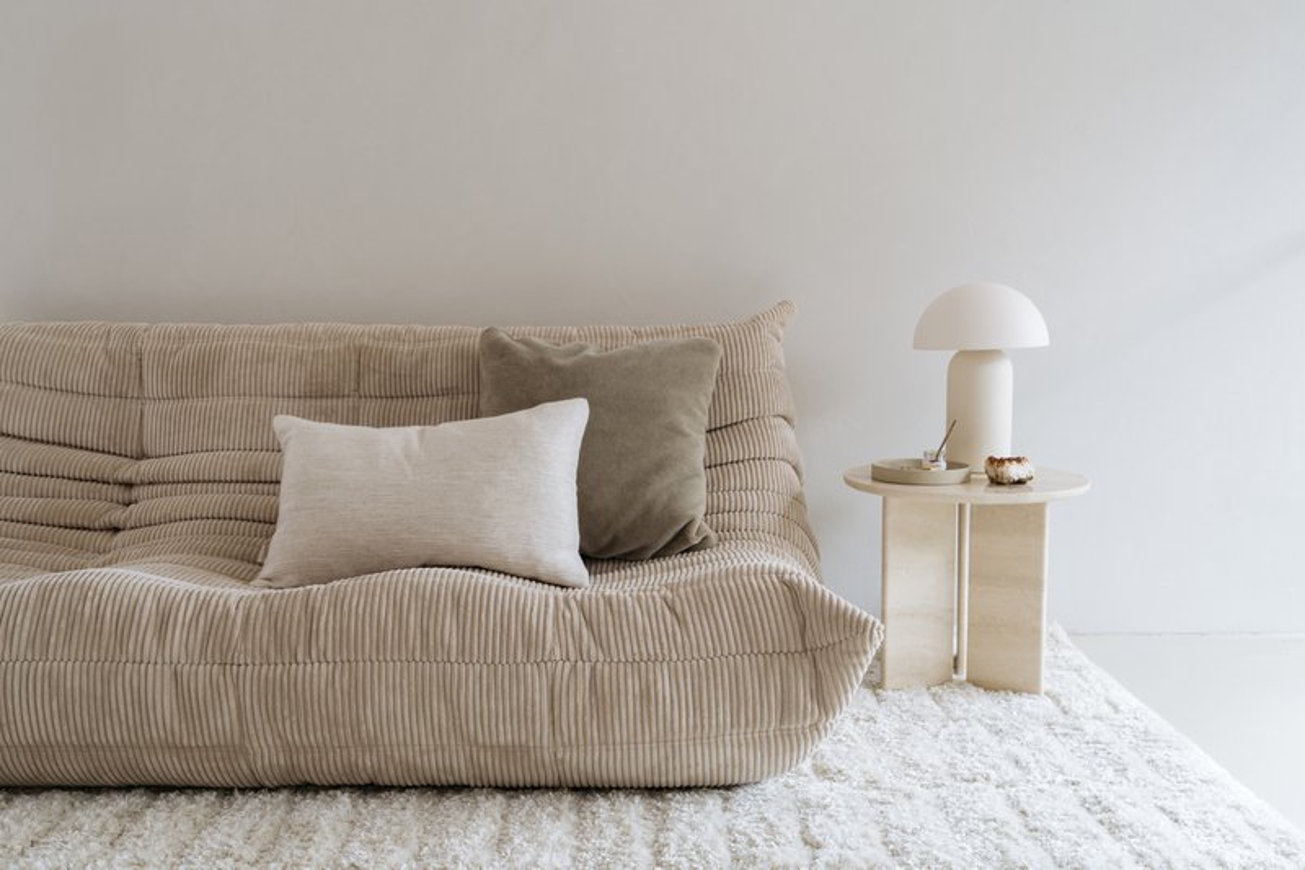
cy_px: 435
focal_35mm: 35
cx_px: 652
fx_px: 1268
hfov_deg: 54.4
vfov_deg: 37.8
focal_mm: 35
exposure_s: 1/6
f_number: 8
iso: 200
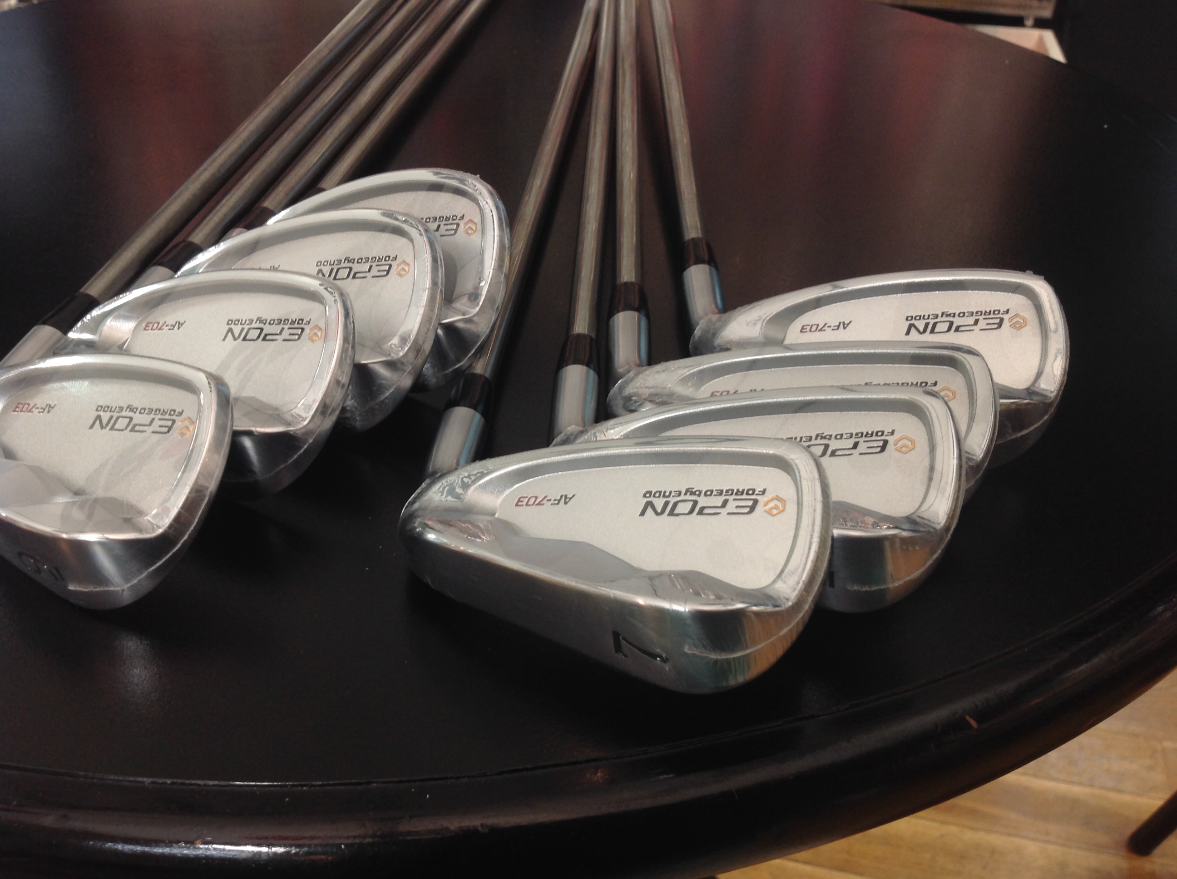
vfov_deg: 40.6
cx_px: 588
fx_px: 1188
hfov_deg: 52.7
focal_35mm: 35
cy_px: 440
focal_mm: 4.28
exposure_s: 1/15
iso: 64
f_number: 2.4
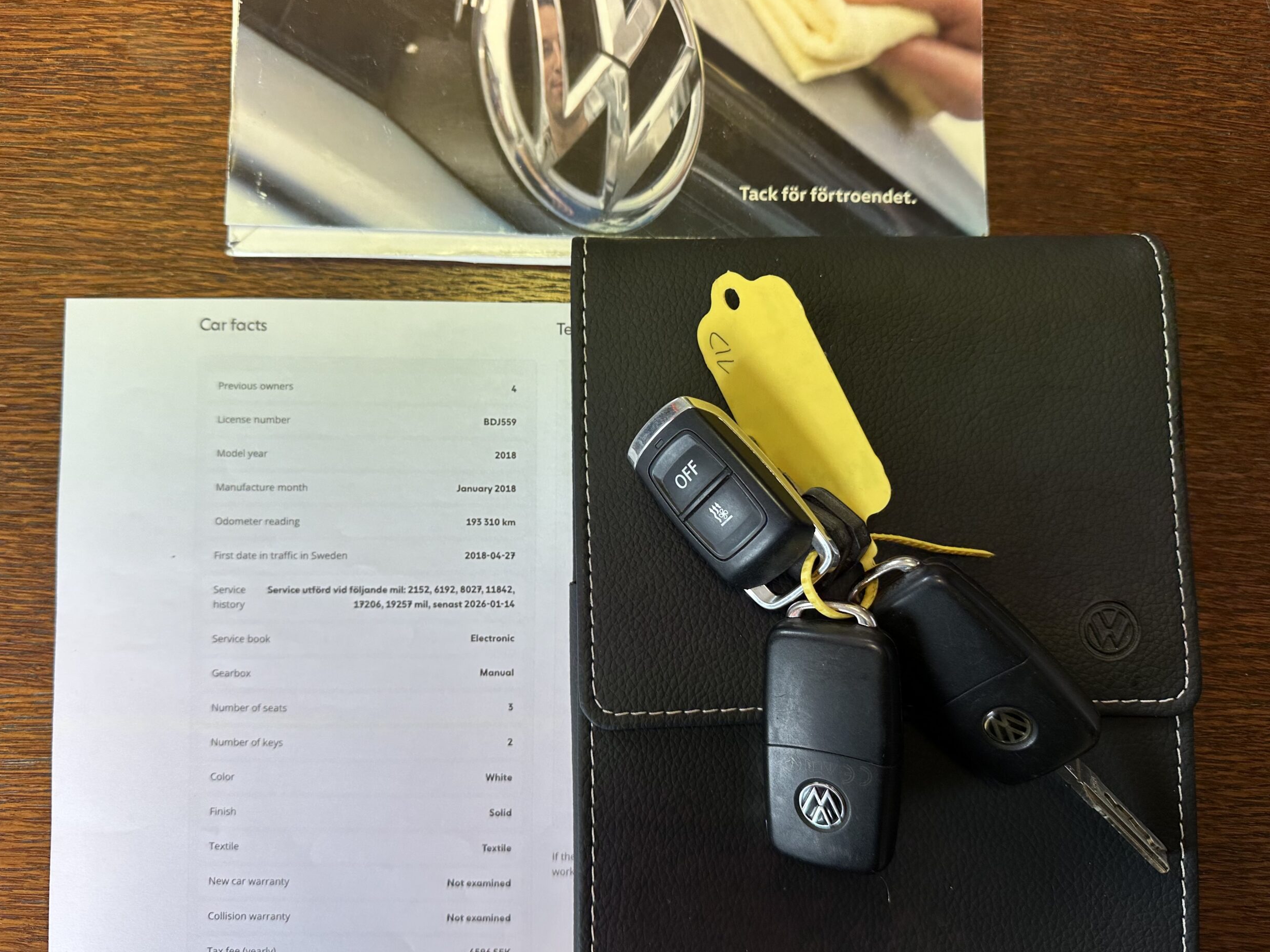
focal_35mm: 25
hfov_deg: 69.4
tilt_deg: -85.3
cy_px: 483
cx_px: 609
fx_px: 917
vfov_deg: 54.9
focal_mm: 6.86
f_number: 1.78
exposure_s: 1/100
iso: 80
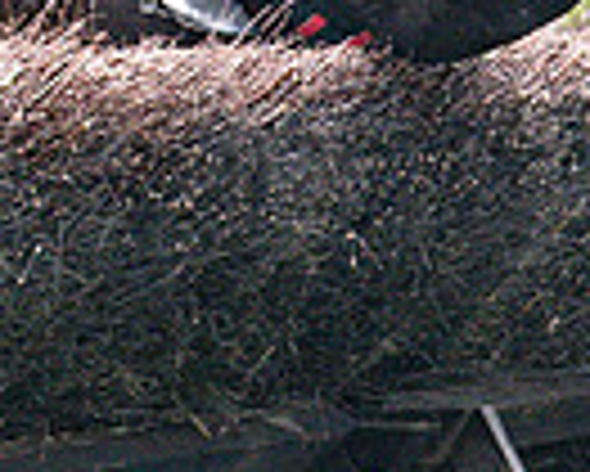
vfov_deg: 3.0
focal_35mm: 513
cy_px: -207
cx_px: 392
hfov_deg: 3.8
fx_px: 8965
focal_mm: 70
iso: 400
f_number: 5
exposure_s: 1/2500
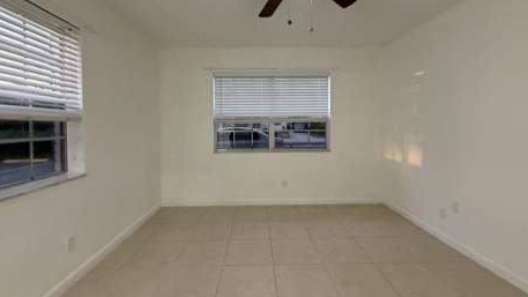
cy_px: 128
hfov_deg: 99.4
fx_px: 224
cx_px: 262
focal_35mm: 16
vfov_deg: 66.8
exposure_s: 1/60
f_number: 2.2
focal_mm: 2.22
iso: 500
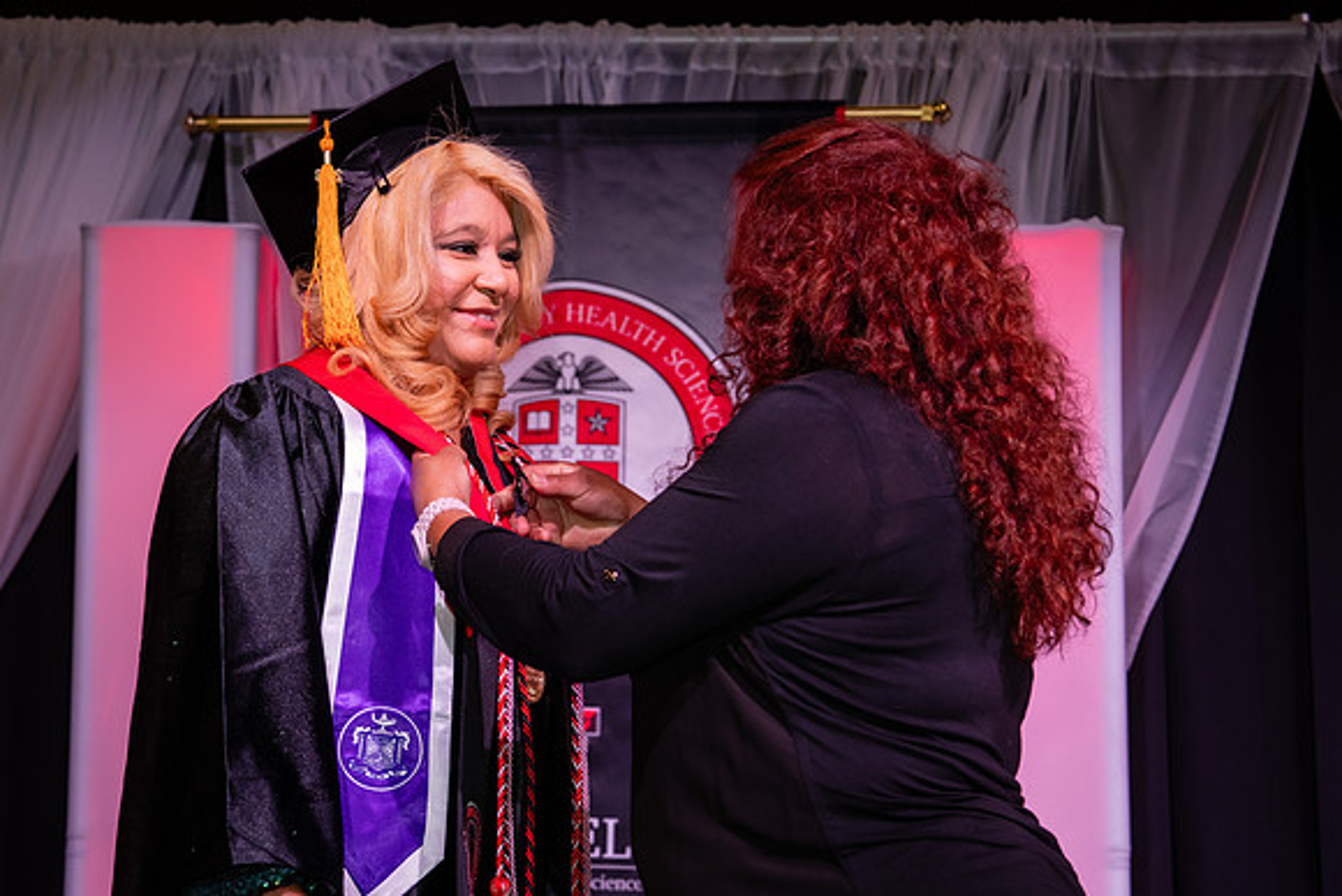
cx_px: 568
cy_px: 428
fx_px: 3211
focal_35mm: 86
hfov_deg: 23.6
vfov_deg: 15.9
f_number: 5.6
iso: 800
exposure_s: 1/160
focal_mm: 70
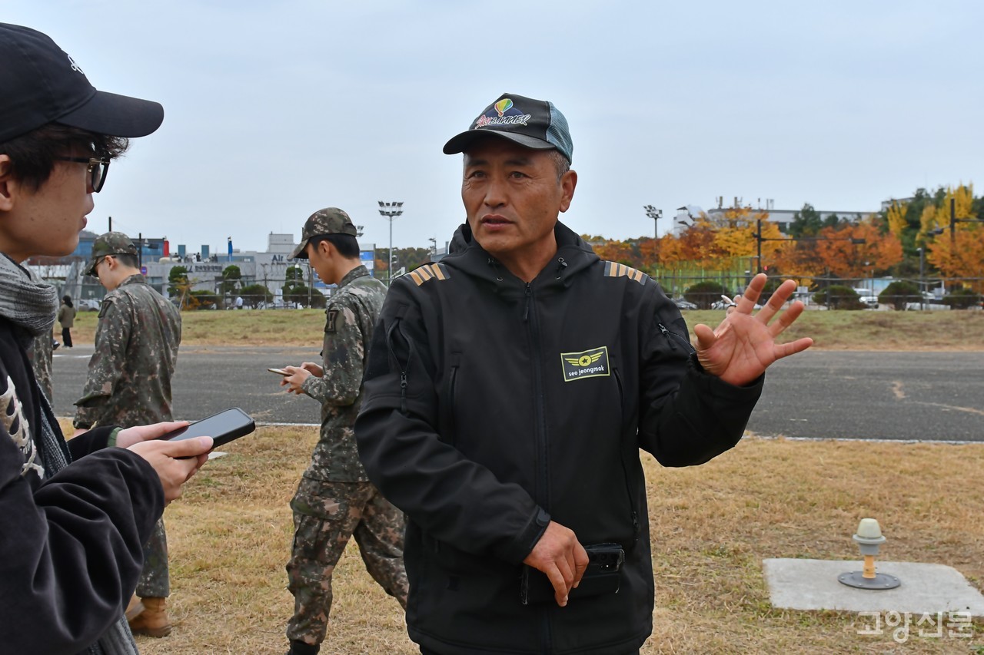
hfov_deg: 53.1
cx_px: 492
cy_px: 328
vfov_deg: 36.9
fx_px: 984
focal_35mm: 36
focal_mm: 24
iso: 200
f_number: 6.3
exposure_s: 1/250
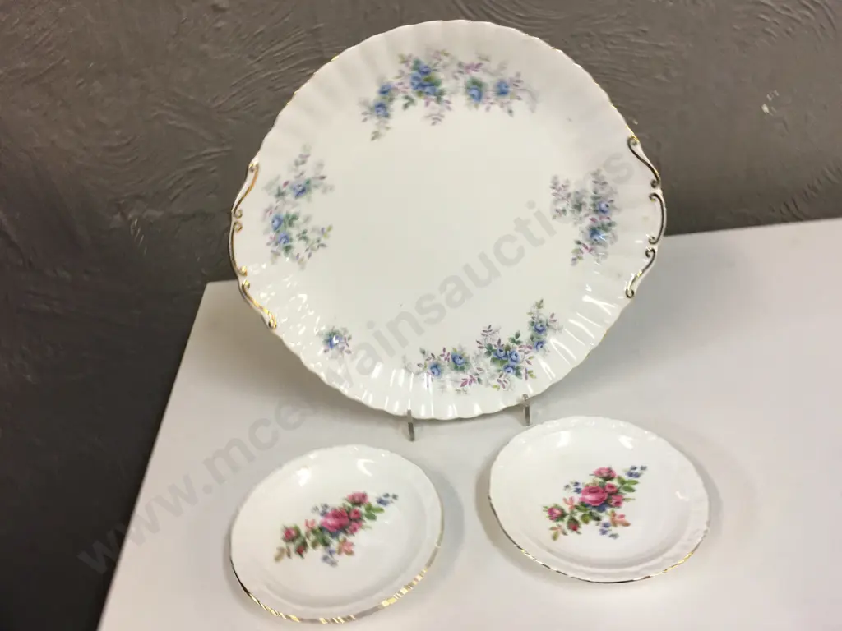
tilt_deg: -32.0
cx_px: 421
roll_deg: +0.4
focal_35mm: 29
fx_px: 705
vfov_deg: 48.2
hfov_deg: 61.7
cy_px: 316
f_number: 2.2
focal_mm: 4.15
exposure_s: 1/33
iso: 50
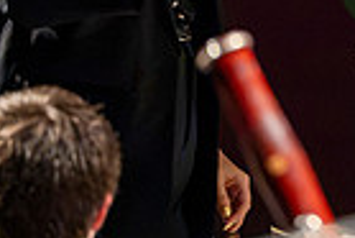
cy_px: -40
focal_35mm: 709
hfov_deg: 2.9
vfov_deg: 1.9
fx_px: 6999
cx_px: 534
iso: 12800
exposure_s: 1/640
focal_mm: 170
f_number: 2.8
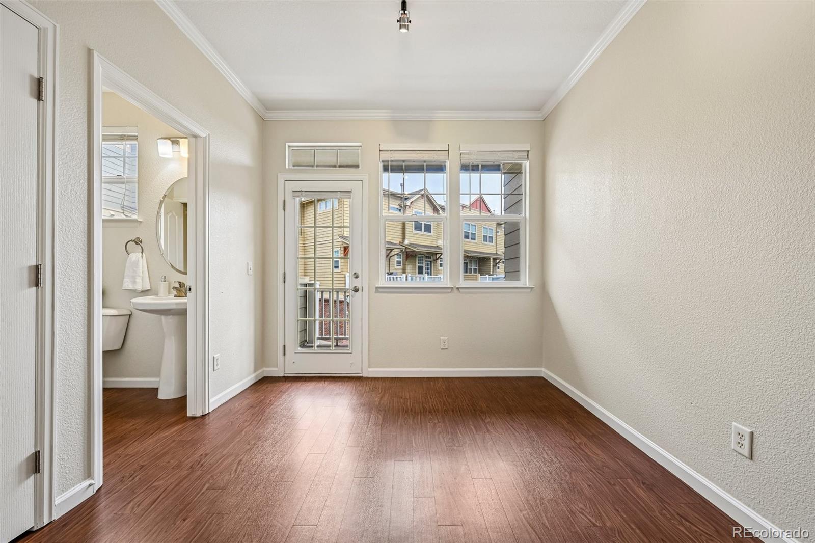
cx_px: 408
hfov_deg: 104.3
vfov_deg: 81.2
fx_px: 317
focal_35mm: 14
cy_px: 272
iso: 220
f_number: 10
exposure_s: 1/15
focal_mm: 14
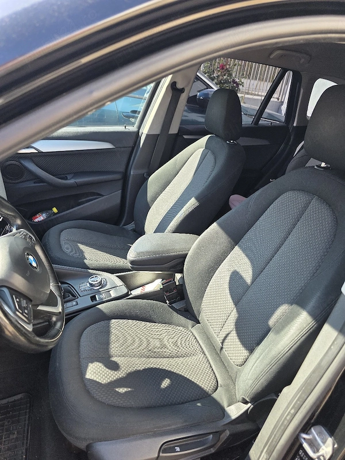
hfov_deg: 58.9
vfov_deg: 73.9
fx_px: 306
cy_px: 230
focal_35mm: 23
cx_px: 172
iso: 40
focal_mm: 6.3
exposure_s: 1/182
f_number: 1.7
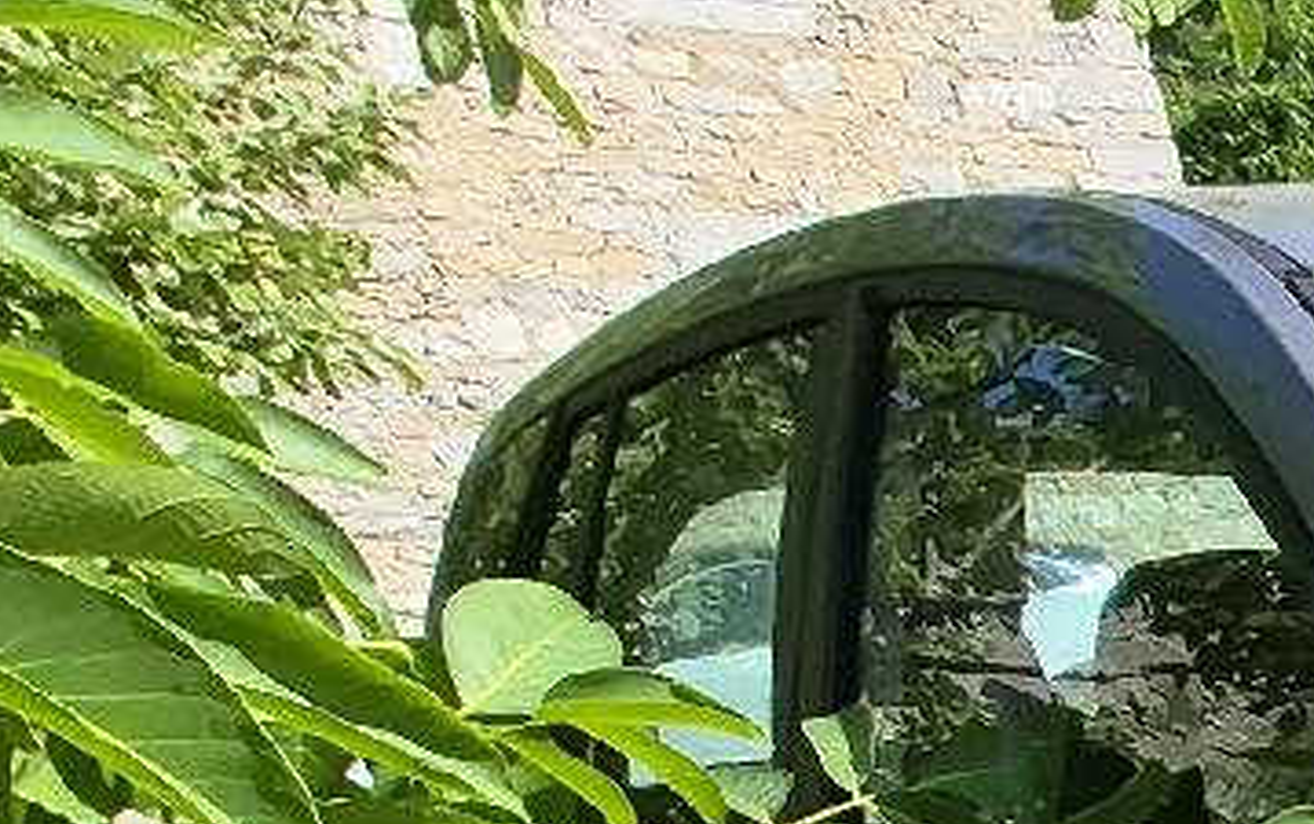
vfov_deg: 15.2
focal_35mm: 69
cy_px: 1648
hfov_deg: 18.0
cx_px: 2730
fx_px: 2473
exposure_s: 1/1667
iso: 40
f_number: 2.2
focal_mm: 1.74
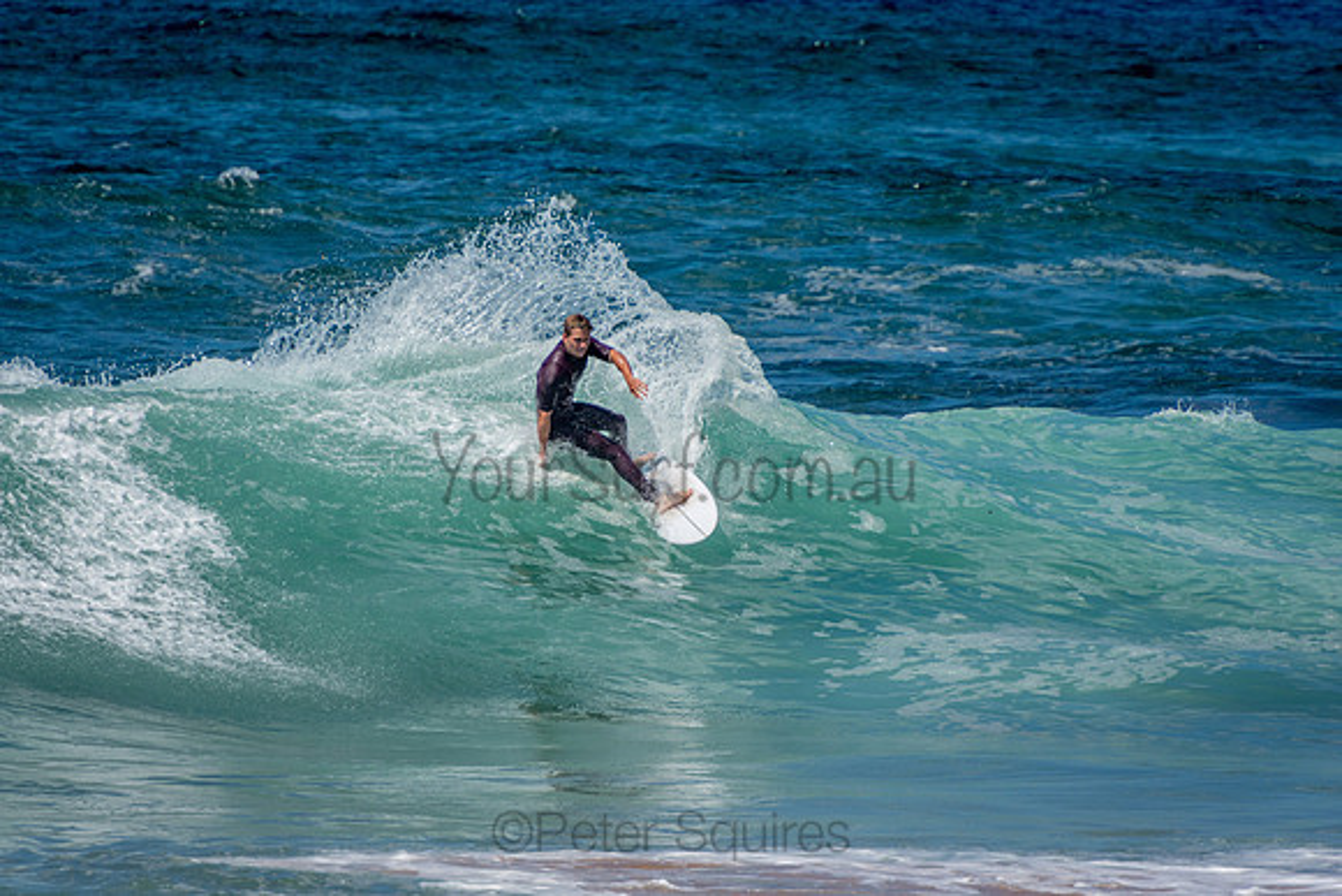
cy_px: 448
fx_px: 22371
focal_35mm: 600
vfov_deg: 2.3
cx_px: 671
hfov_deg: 3.4
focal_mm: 400
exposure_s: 1/2000
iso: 250
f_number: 5.6
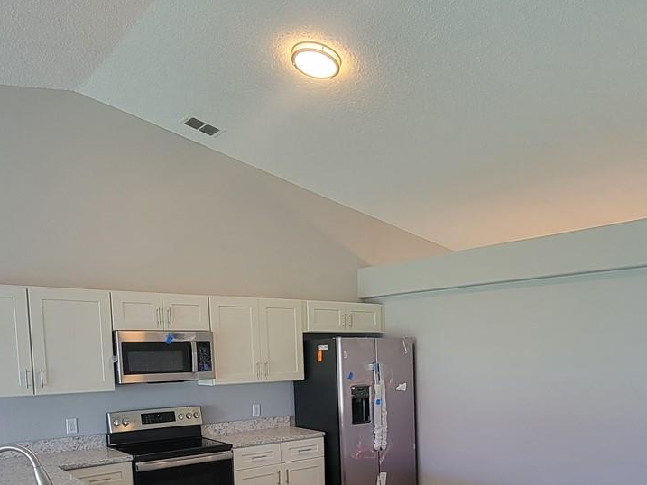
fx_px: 542
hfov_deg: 60.6
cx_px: 415
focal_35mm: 29
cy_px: 407
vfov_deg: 45.1
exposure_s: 1/60
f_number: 2.2
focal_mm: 2.2
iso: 250
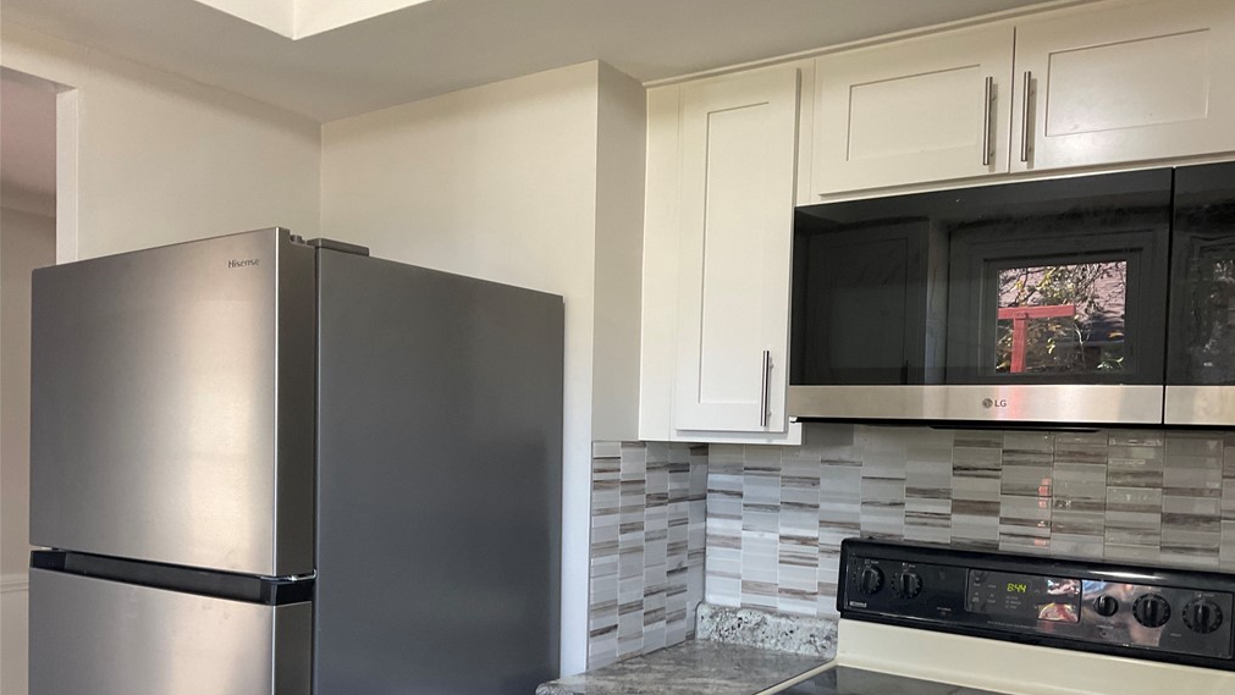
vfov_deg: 36.3
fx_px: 1048
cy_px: 464
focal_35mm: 32
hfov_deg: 61.0
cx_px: 624
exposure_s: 1/60
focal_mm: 3
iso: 100
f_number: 1.8
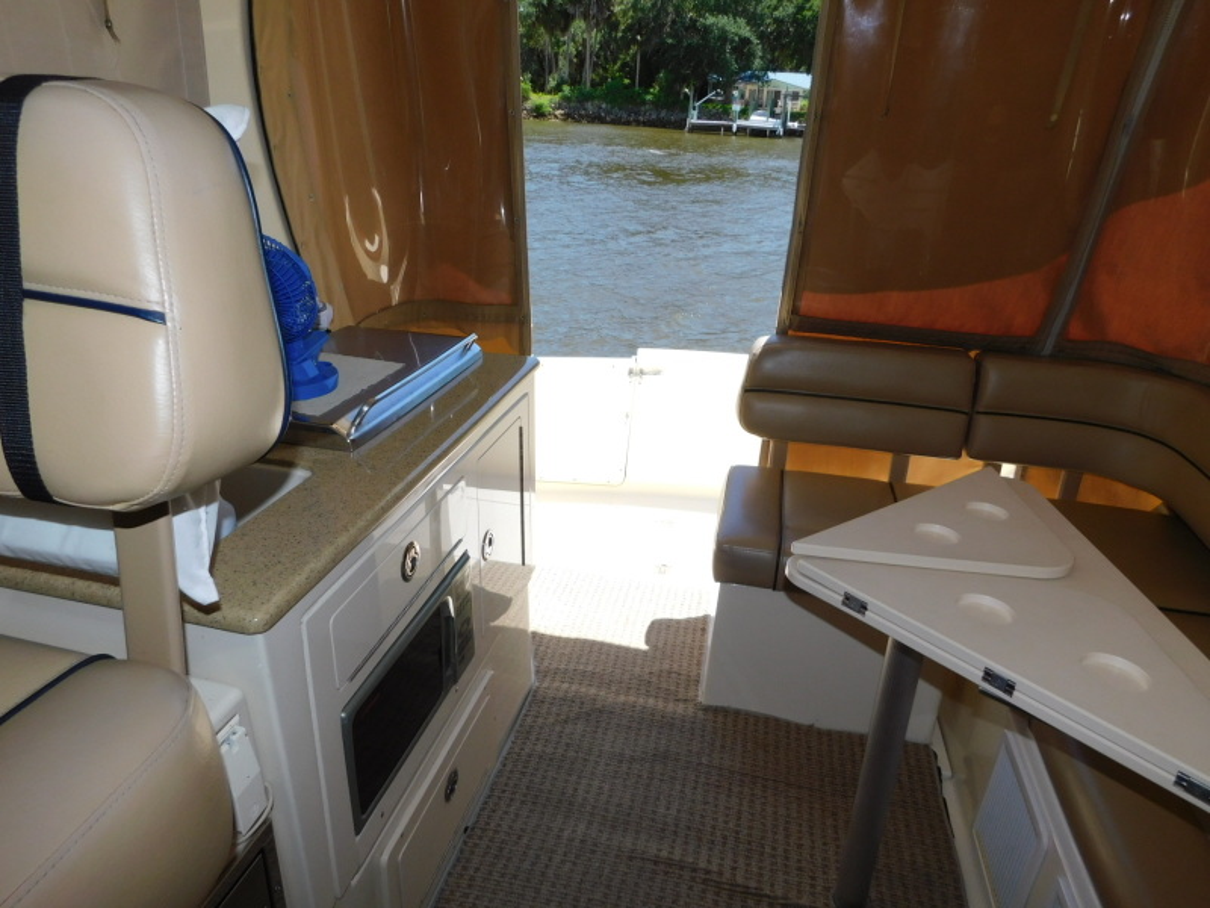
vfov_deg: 58.9
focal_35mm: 23
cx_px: 605
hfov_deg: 73.9
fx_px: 804
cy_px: 454
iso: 125
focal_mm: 4
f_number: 3
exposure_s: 1/800
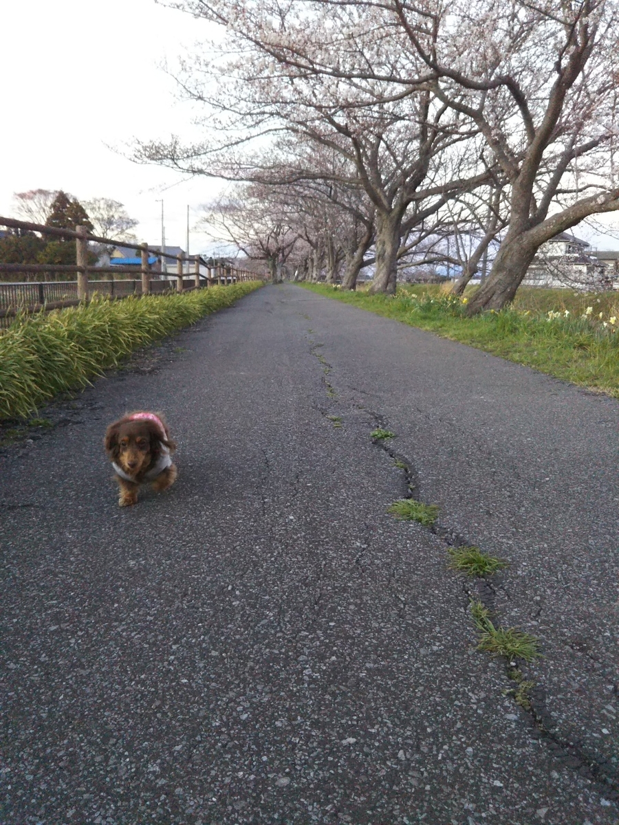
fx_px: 715
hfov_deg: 46.8
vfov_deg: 60.0
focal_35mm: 30
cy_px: 412
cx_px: 310
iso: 250
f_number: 2.2
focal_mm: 4
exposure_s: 1/120
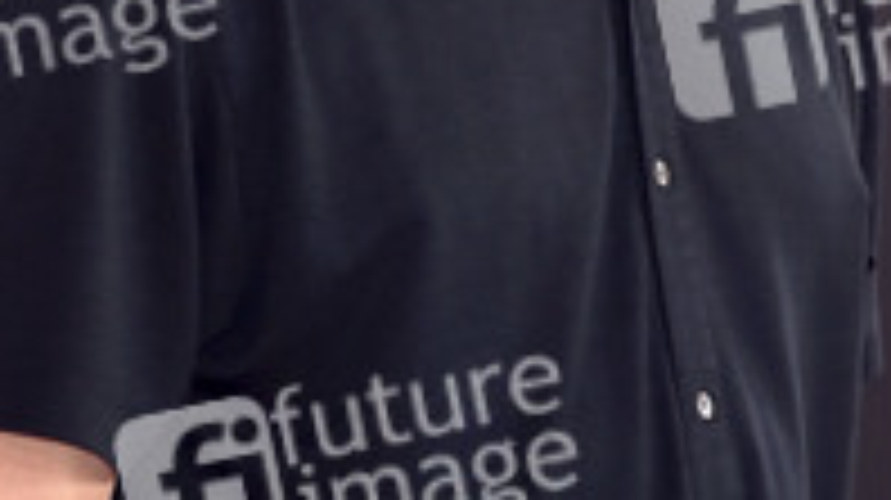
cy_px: -212
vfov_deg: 2.3
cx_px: 479
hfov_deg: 4.1
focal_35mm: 530
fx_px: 12512
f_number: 7.1
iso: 800
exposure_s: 1/200
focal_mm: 250
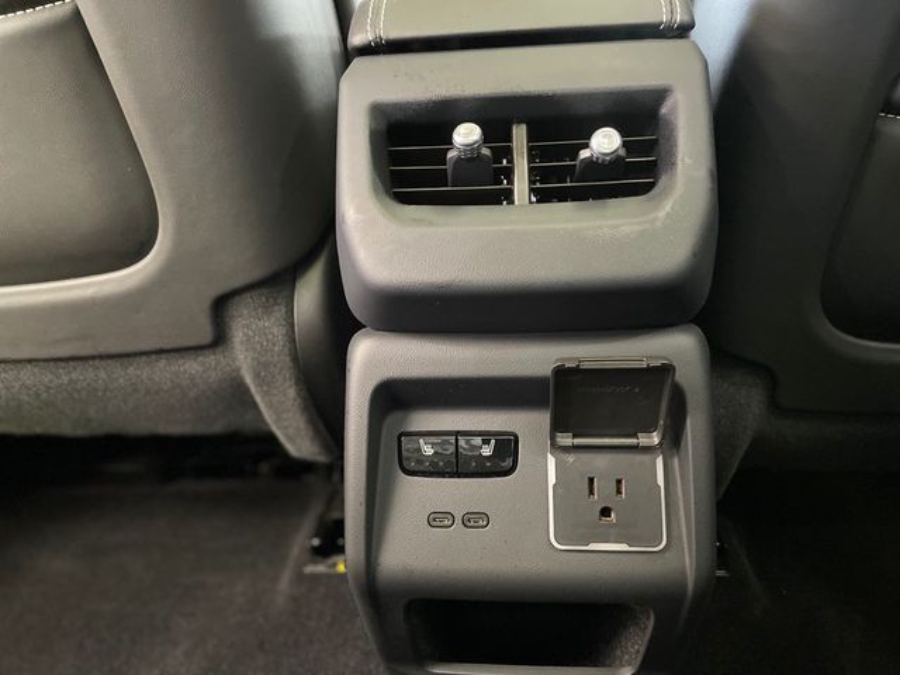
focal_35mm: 26
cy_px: 338
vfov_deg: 53.1
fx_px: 676
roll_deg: +3.2
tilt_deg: -18.8
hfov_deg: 67.3
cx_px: 450
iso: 800
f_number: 1.6
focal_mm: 4.2
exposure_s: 1/30
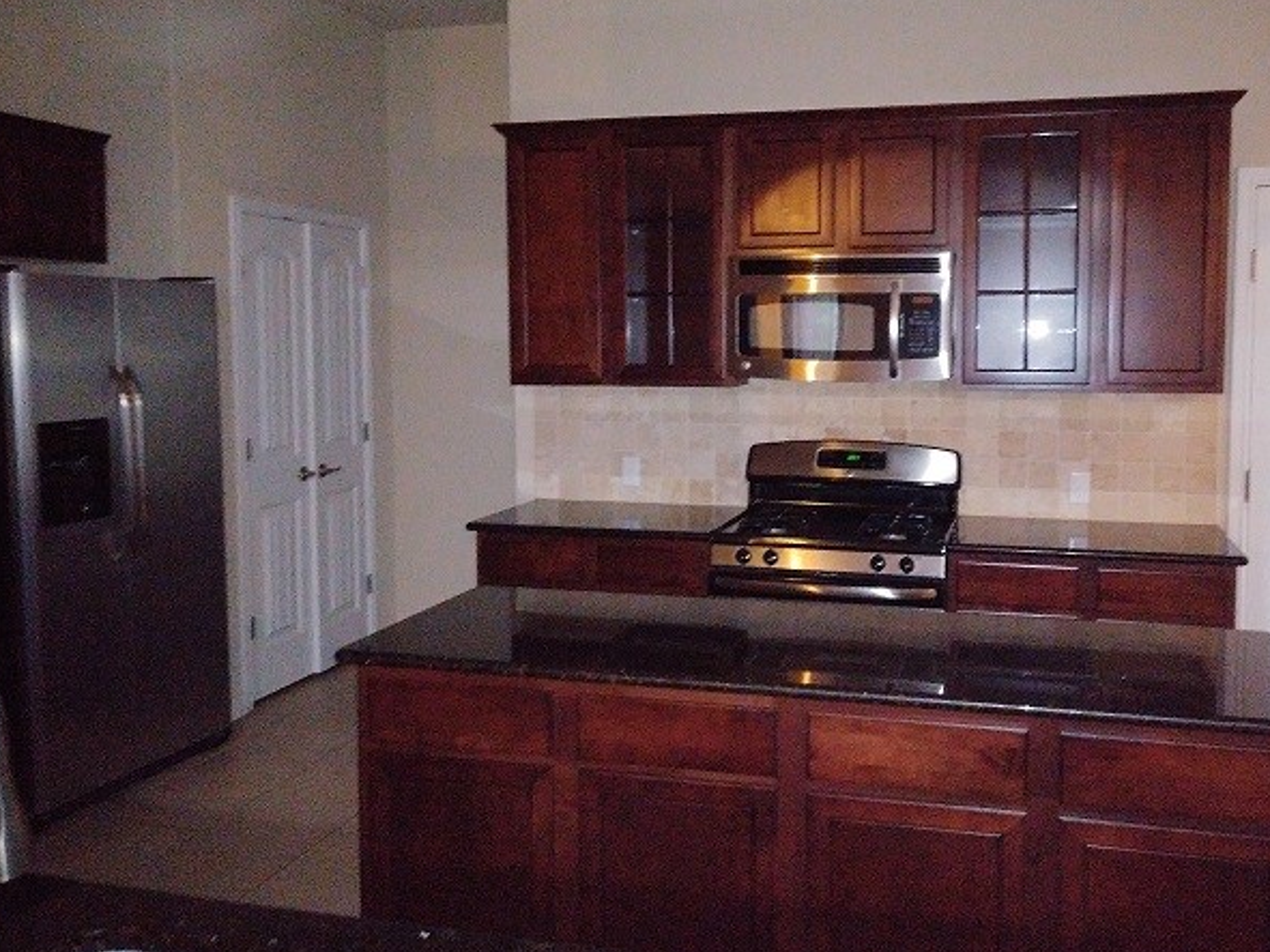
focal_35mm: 33
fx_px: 1210
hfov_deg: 55.2
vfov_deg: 42.8
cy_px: 404
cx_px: 720
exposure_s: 1/15
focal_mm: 3.7
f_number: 2.2
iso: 3950
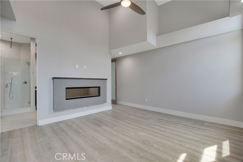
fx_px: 101
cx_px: 122
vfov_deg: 77.4
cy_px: 81
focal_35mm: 15
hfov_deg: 100.4
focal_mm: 10
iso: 400
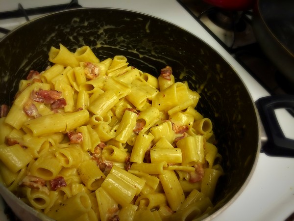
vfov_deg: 46.8
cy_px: 110
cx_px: 147
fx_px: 255
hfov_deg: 60.0
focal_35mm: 30
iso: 80
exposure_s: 1/30
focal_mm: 4.12
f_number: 2.2
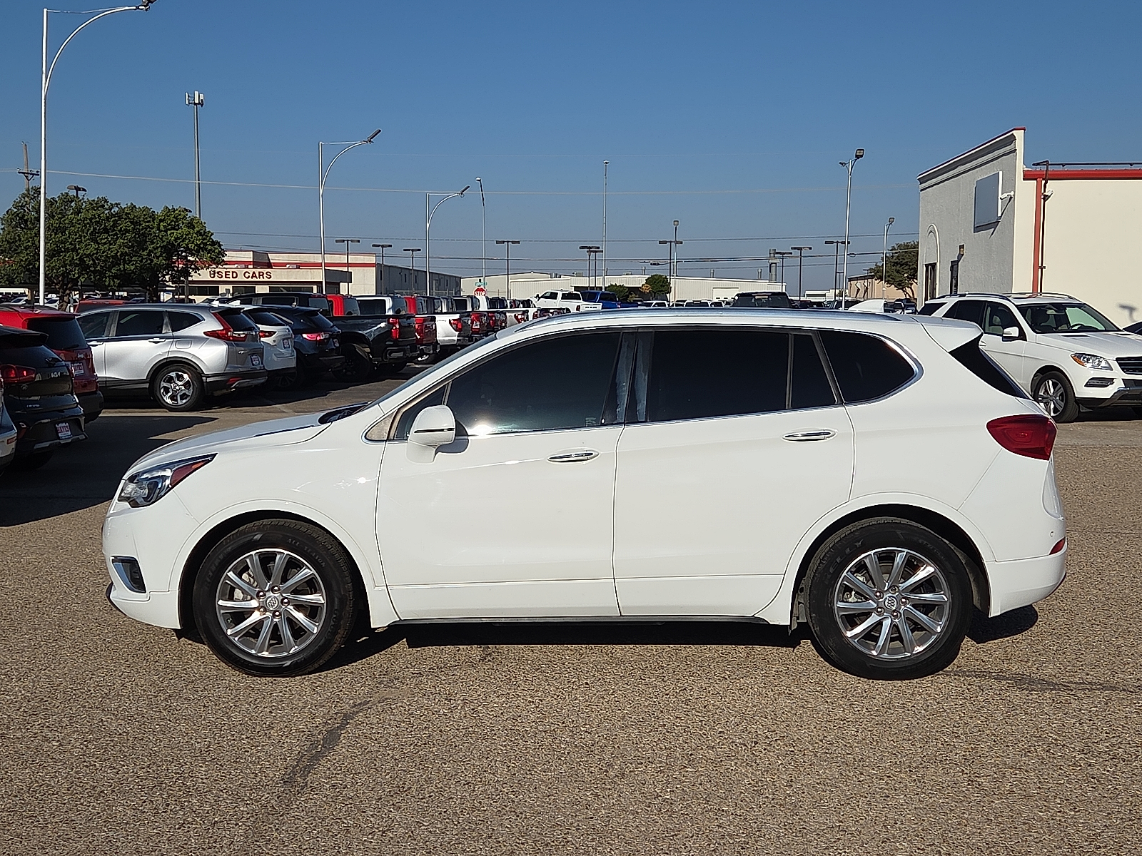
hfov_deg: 44.8
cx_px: 571
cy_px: 428
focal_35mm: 42
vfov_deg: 34.3
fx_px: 1386
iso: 47
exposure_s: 1/10000
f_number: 1.8
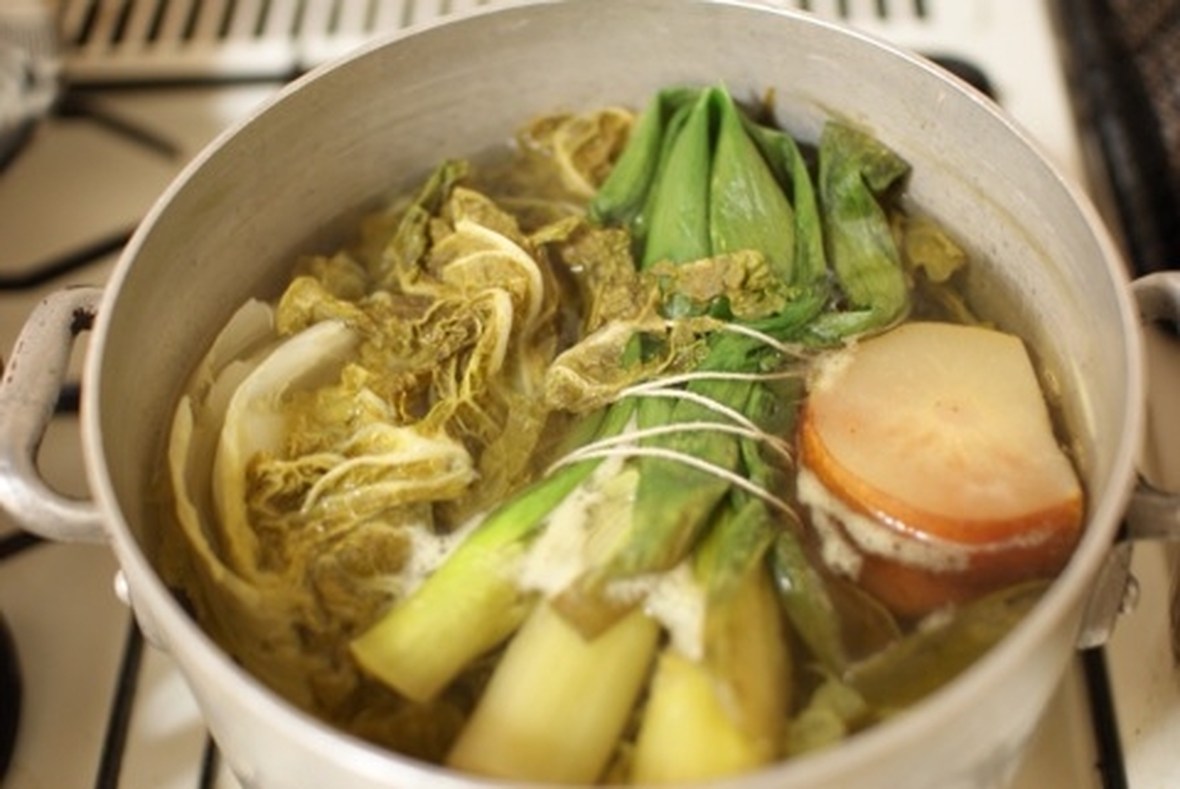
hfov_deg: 43.6
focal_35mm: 45
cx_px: 590
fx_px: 1476
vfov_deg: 29.9
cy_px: 394
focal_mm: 30
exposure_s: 1/20
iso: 400
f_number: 1.7
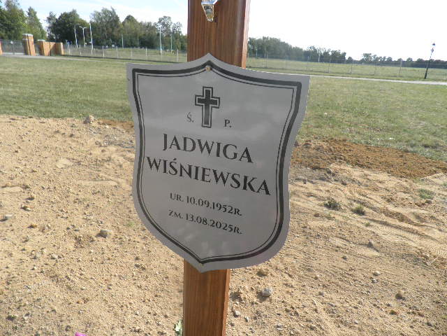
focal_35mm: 24
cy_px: 168
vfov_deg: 56.8
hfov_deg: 71.6
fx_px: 310
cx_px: 224
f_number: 8.3
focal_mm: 4.3
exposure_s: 1/80
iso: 64
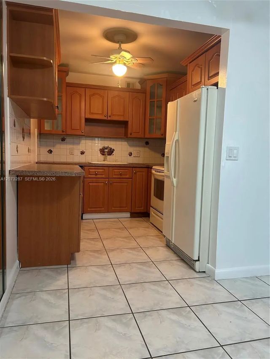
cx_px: 135
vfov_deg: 67.3
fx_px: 270
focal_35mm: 26
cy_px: 180
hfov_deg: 53.1
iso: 100
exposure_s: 1/60
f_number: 1.5
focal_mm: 5.7
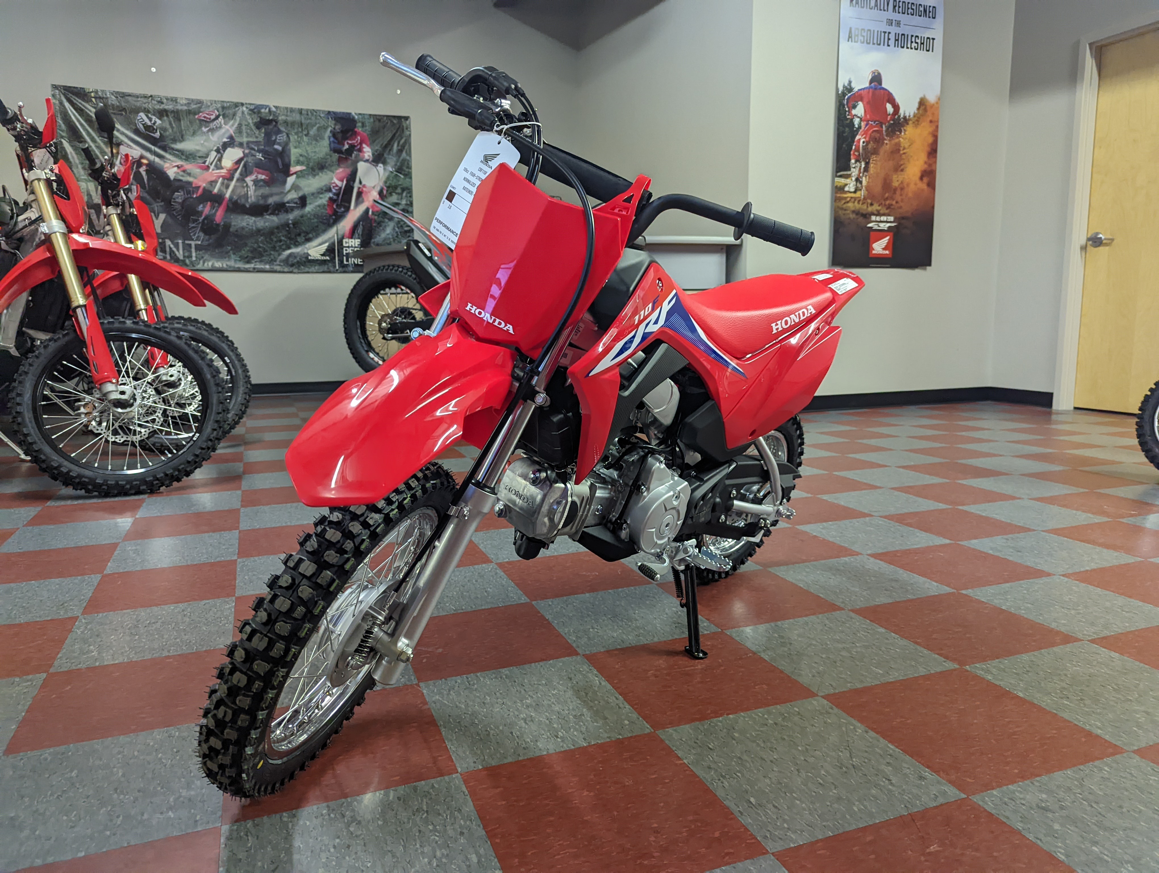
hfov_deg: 71.5
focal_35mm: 24
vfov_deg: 56.9
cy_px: 436
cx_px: 580
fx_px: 805
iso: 1345
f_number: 1.85
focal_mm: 6.81
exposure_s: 1/141
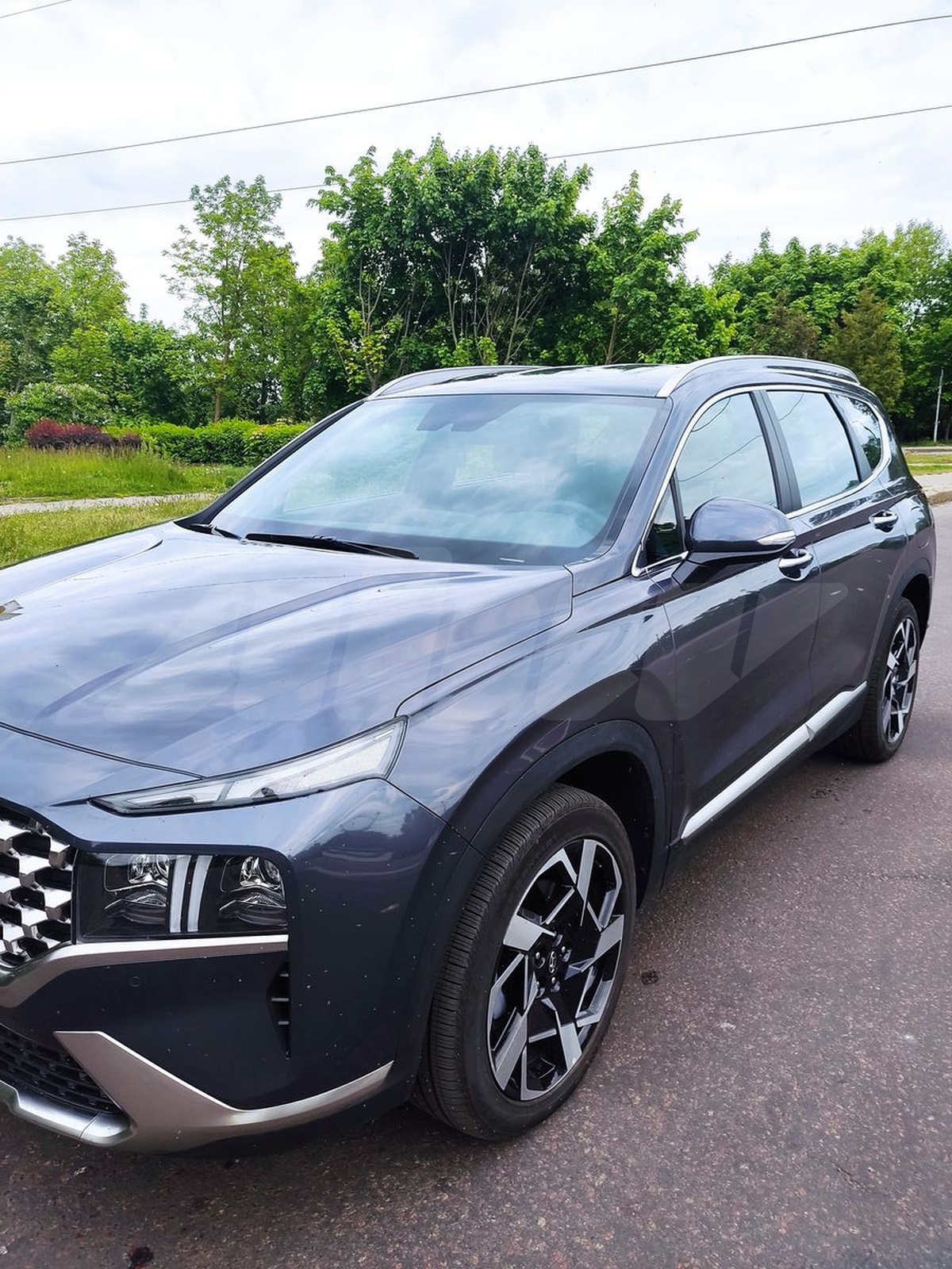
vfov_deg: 69.4
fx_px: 917
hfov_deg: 54.9
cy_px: 634
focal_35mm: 25
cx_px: 476
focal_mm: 4.71
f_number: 1.79
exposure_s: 1/100
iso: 64
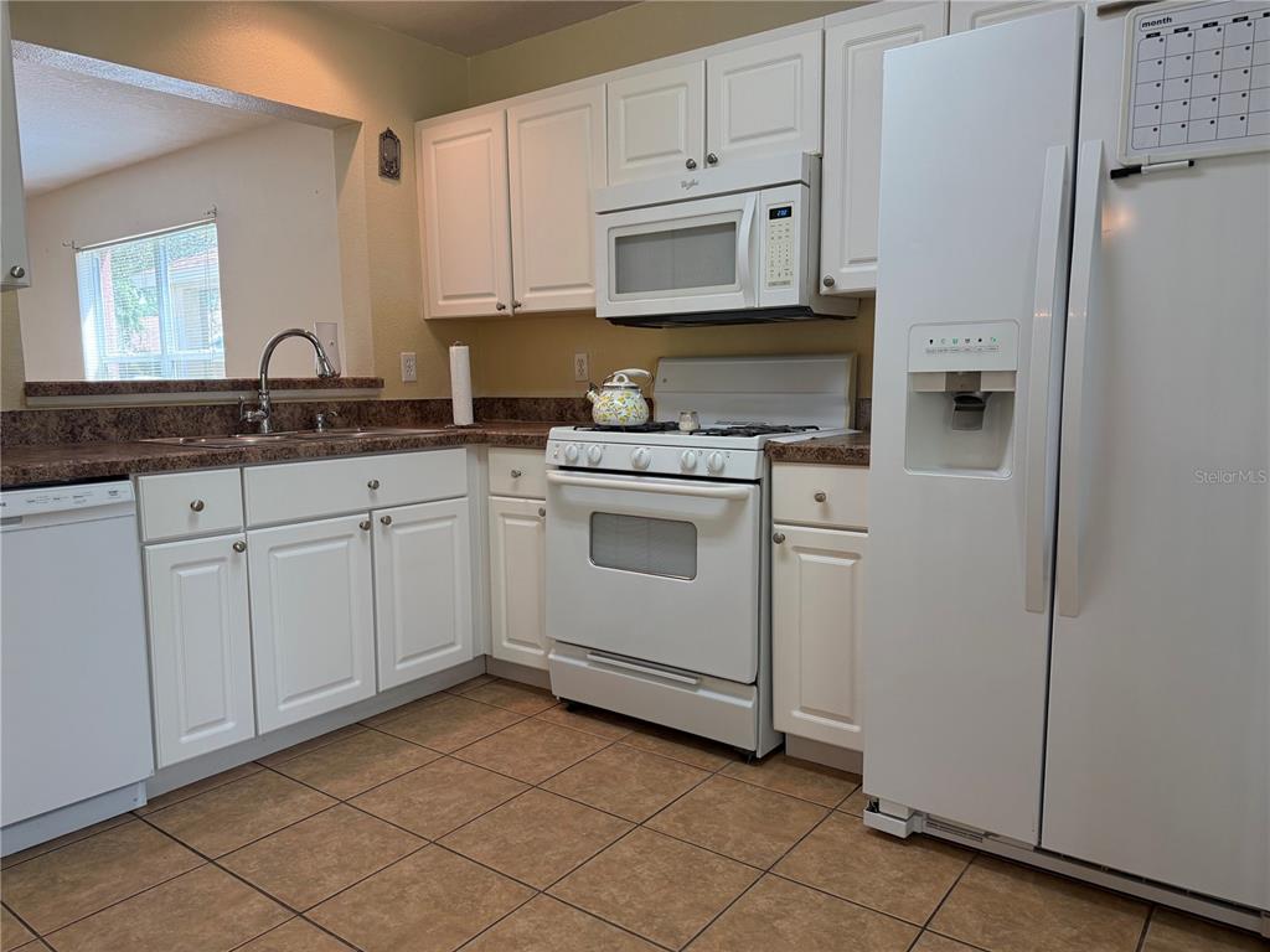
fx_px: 881
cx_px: 635
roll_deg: +0.7
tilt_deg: -6.4
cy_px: 476
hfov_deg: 71.6
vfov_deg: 56.8
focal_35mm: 24
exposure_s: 1/183
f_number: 1.78
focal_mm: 6.76
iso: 200
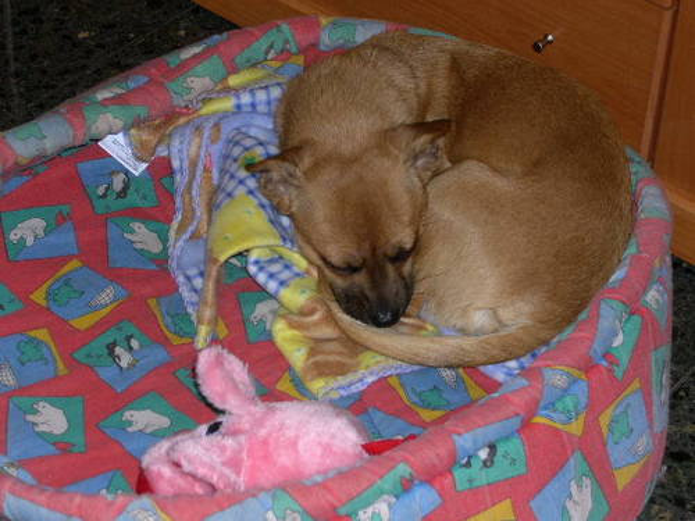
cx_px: 348
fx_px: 2048
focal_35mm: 102
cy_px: 260
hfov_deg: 19.3
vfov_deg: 14.5
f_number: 4.8
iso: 160
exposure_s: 1/60
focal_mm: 21.6
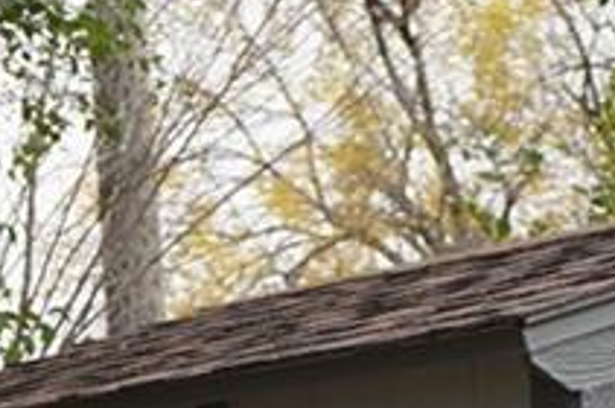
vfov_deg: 5.6
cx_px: 799
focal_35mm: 228
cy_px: 1189
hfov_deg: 8.9
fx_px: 3889
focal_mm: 30
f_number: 4
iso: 100
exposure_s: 1/160
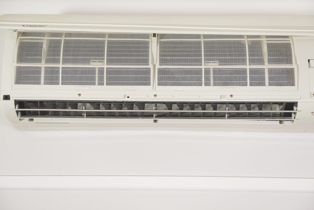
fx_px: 524
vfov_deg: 22.6
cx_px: 157
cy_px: 105
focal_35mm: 60
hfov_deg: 33.4
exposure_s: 1/50
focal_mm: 60
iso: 400
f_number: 3.5
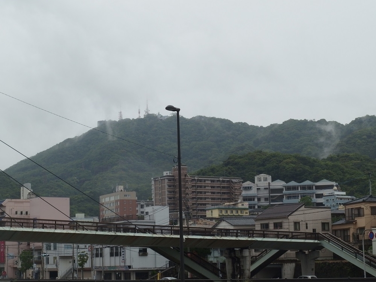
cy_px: 141
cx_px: 188
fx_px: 880
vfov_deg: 18.2
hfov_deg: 24.1
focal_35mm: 81
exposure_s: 1/400
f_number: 7.1
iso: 100
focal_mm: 14.4
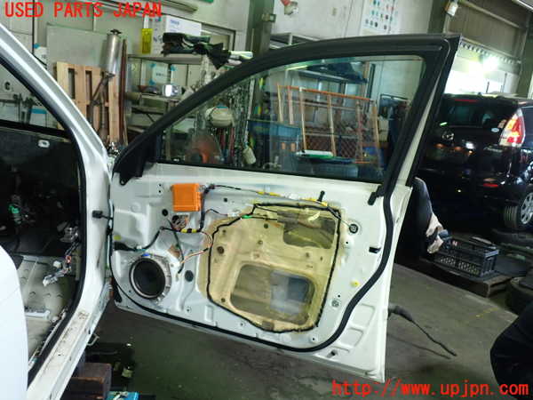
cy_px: 200
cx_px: 266
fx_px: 462
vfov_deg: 46.8
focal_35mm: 30
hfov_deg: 60.0
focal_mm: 5.4
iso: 200
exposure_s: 1/40
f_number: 2.3
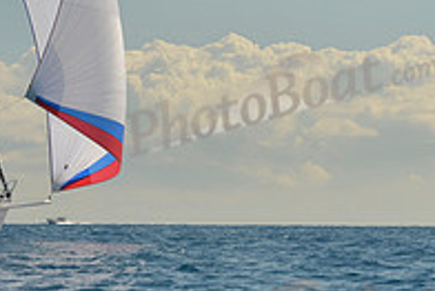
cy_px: 14
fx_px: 2503
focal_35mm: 207
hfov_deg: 9.9
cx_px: 13
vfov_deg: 6.6
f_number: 8
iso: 200
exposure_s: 1/640
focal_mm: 70
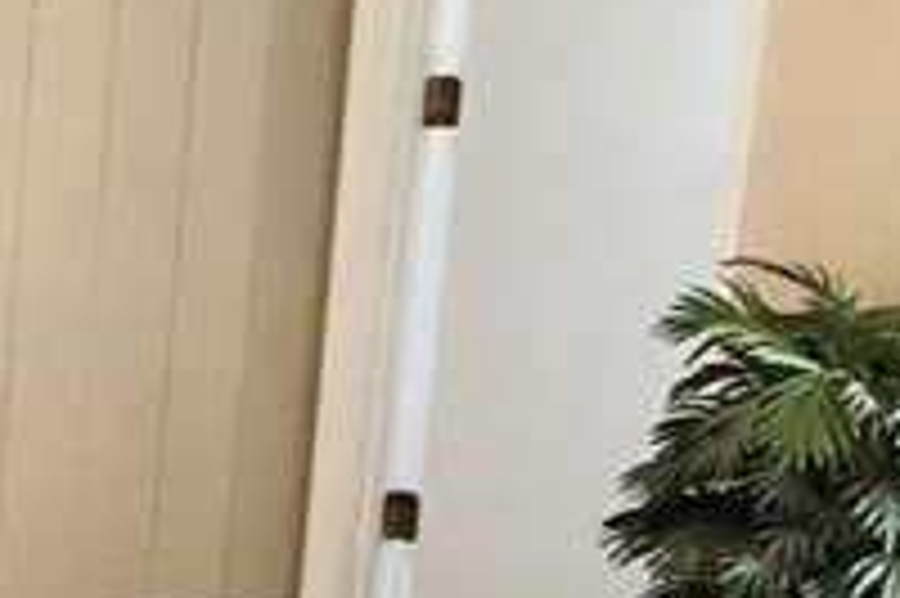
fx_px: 3722
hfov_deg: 12.1
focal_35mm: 149
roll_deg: +0.2
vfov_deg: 9.1
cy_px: 692
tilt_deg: -13.5
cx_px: -945
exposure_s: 1/17
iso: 40
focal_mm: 4
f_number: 1.8
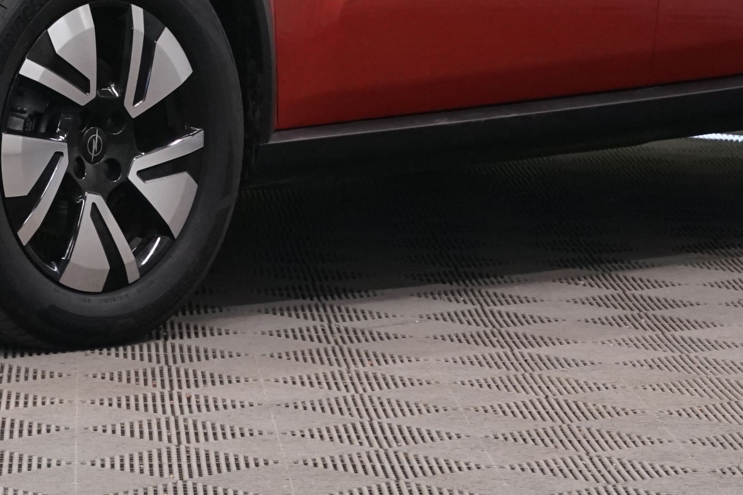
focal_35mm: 212
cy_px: -283
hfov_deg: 9.7
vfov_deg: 6.4
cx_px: 165
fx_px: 4375
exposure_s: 1/25
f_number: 8
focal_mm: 67
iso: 2000
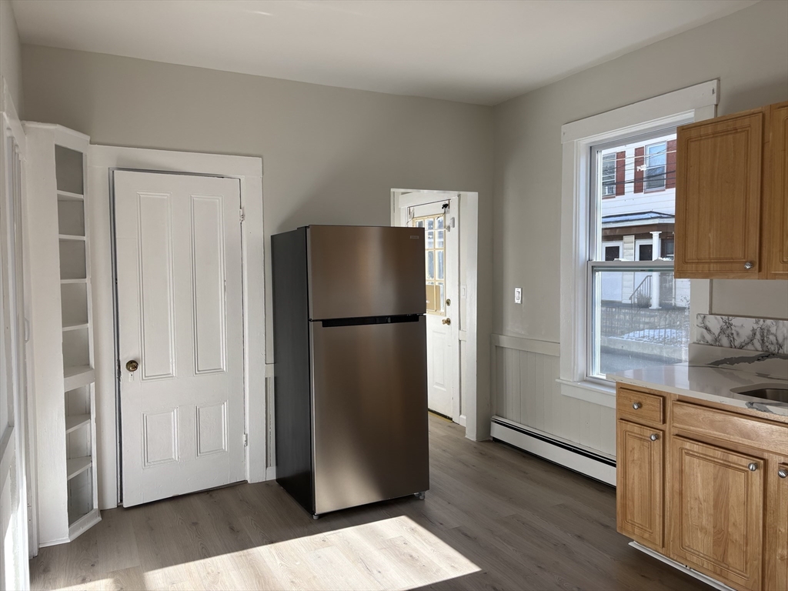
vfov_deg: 53.1
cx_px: 394
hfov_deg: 67.3
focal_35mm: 26
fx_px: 592
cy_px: 296
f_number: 1.6
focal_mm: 5.96
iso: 50
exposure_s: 1/477
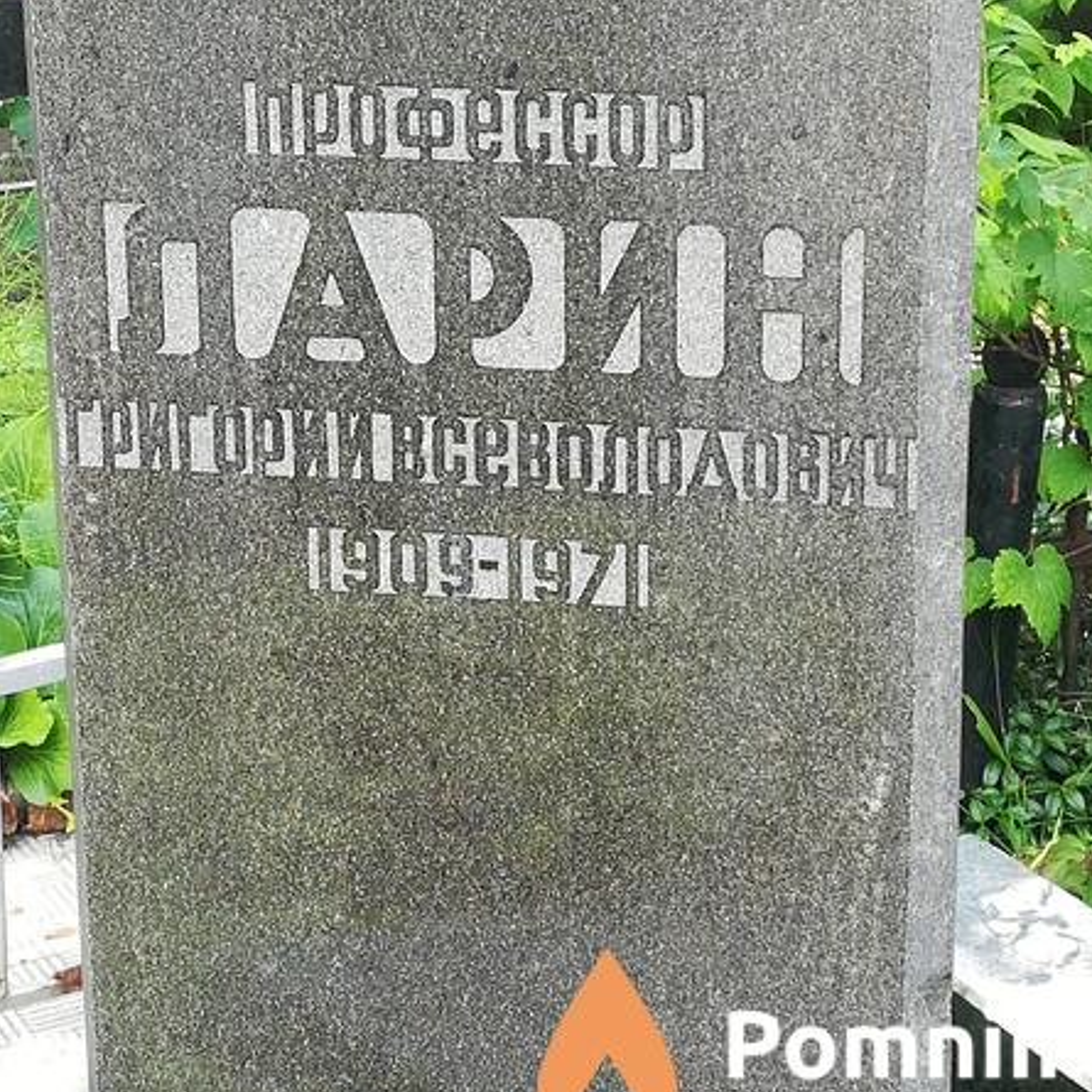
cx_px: 550
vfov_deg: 21.4
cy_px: 439
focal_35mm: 81
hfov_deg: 21.4
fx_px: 2891
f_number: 2.2
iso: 50
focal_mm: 3.83
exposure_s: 1/60
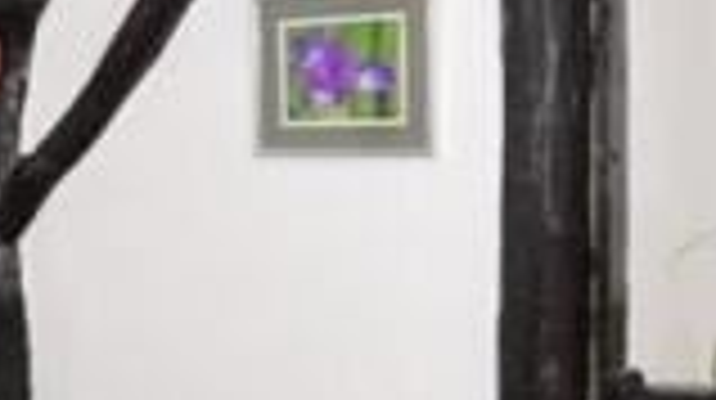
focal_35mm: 65
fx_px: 1233
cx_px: 36
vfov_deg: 18.5
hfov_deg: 30.6
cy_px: 187
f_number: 5.6
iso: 400
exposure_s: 1/30
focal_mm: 10
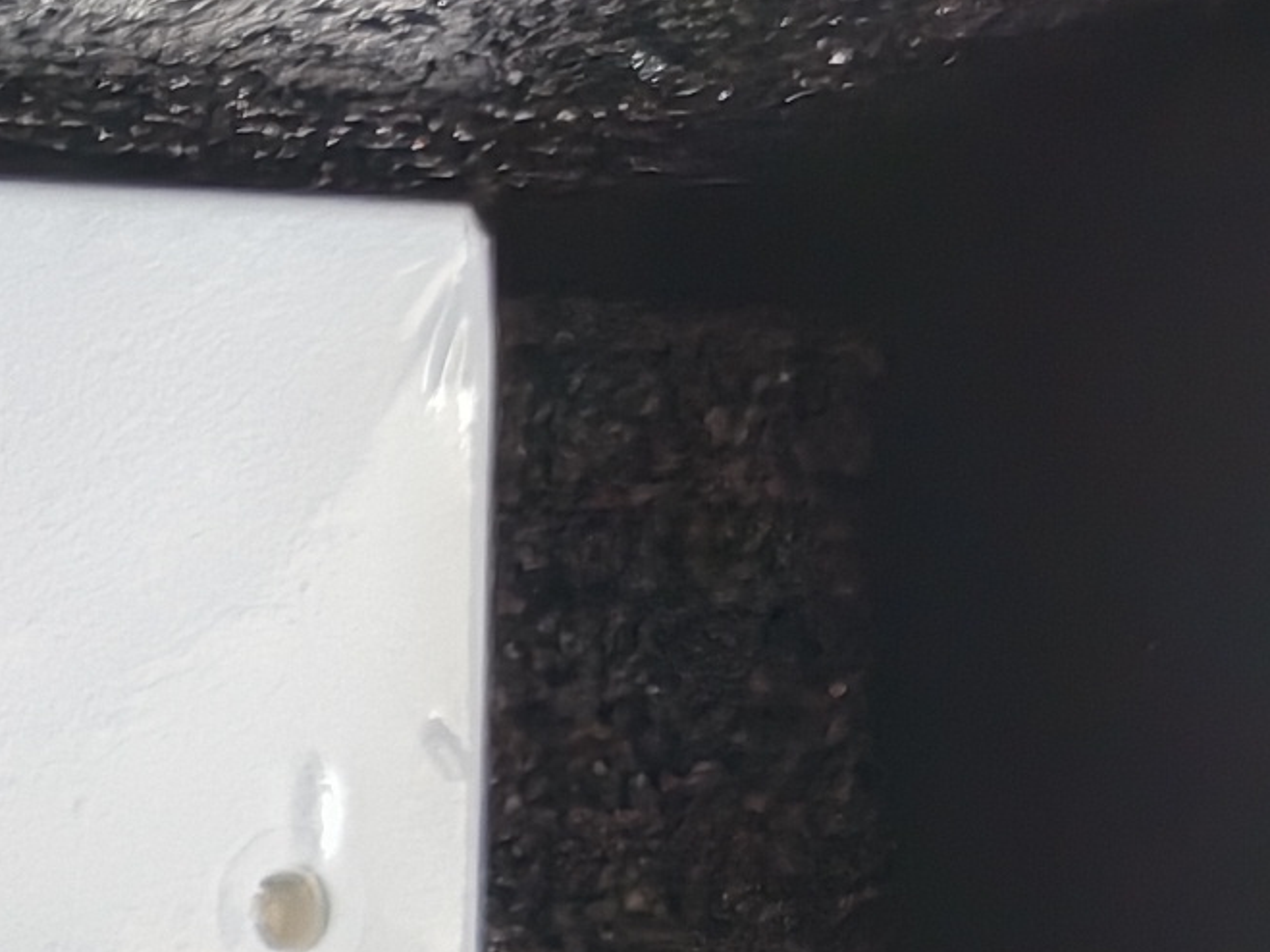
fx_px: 5245
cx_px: -2257
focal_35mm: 143
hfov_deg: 10.6
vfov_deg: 8.6
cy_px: 2871
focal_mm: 5.56
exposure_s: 1/100
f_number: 1.88
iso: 165
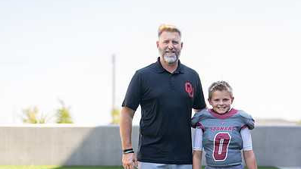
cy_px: 152
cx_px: 194
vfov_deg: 14.6
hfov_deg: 25.8
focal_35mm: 82
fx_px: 654
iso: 100
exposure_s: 1/1600
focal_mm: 50
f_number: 1.2
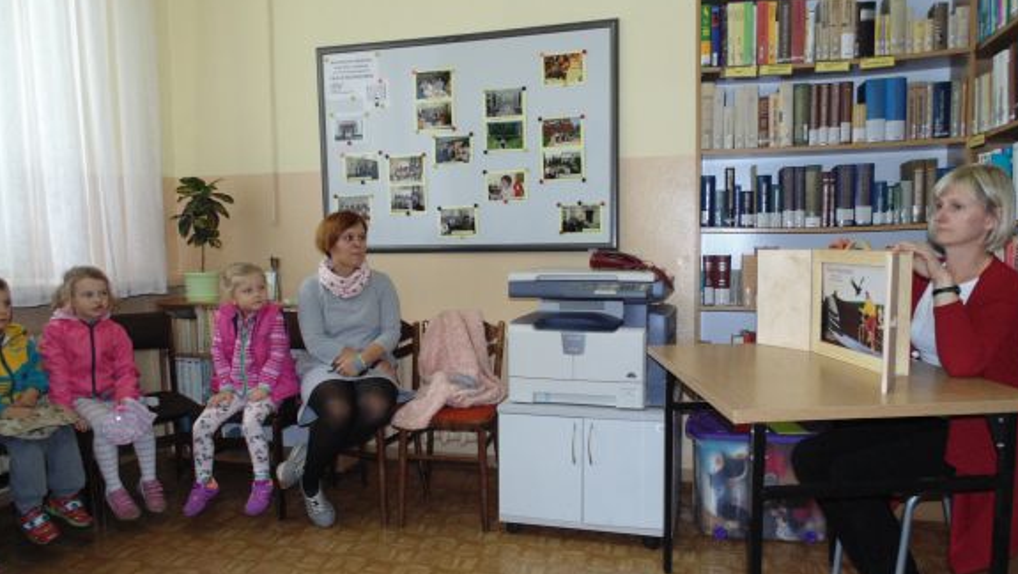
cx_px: 524
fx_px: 675
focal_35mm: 25
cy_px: 321
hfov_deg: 74.0
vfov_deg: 45.9
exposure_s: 1/30
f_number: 3.1
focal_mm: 4
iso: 200
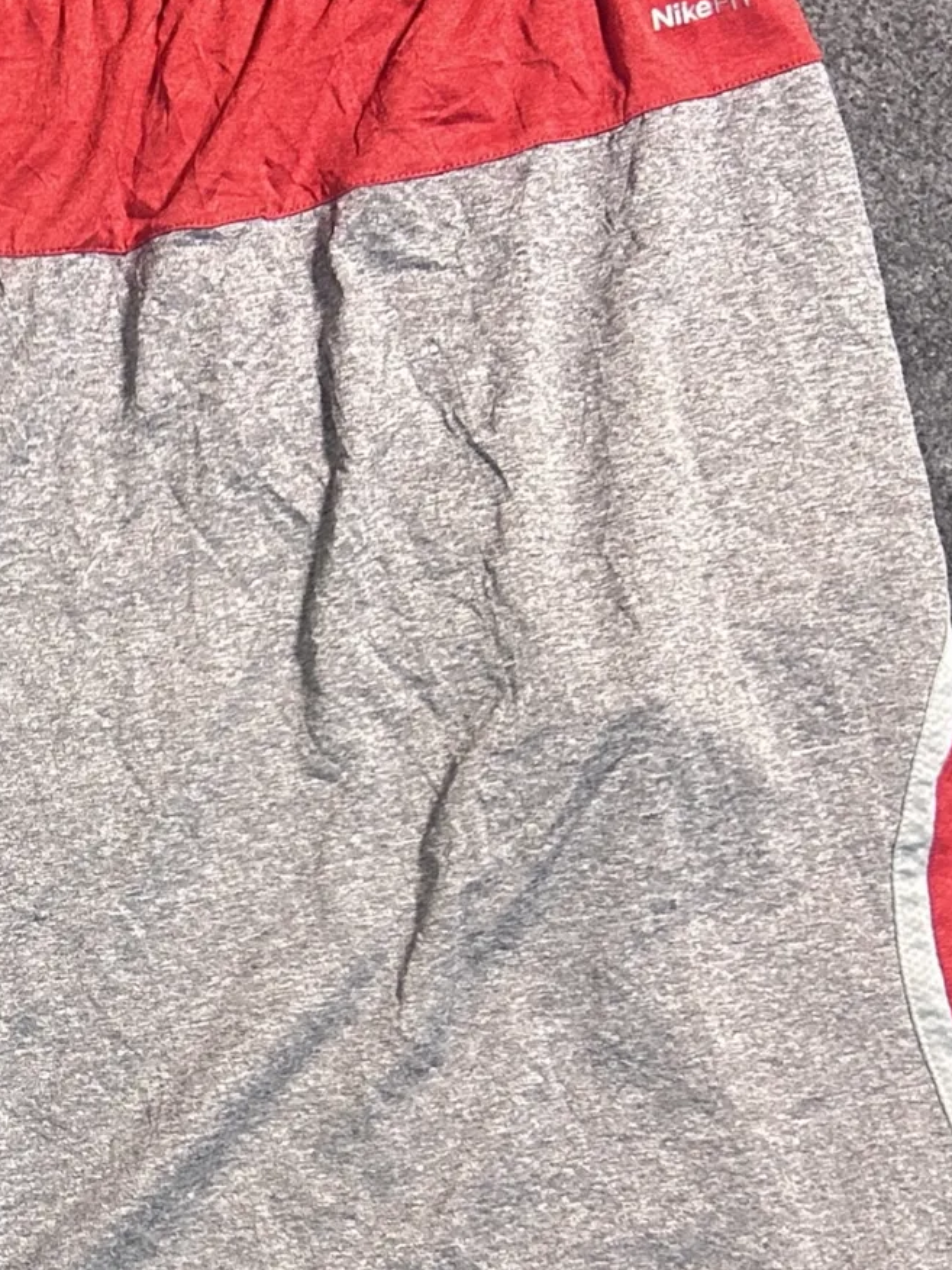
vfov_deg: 25.4
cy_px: 925
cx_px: -135
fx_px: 2787
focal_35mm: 76
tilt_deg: -62.5
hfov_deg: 18.5
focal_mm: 5.7
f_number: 1.5
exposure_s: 1/50
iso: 160
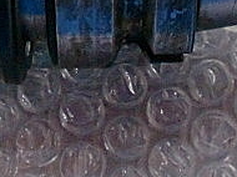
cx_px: 128
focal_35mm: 118
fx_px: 807
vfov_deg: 12.3
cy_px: -22
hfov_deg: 16.7
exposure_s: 1/60
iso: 800
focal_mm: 6.3
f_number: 3.1
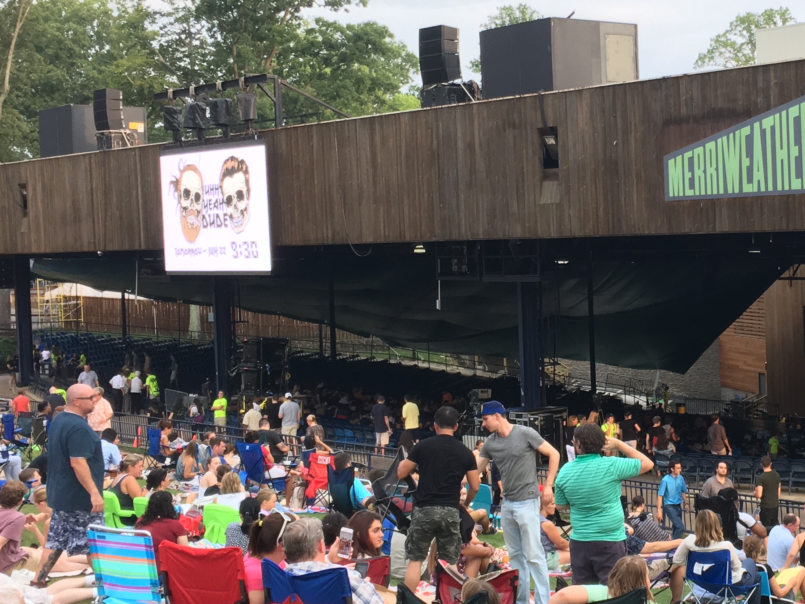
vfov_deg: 22.6
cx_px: 658
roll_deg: +2.2
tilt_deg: -2.1
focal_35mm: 65
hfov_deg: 29.1
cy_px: 287
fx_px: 1511
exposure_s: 1/120
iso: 40
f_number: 2.2
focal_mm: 4.15
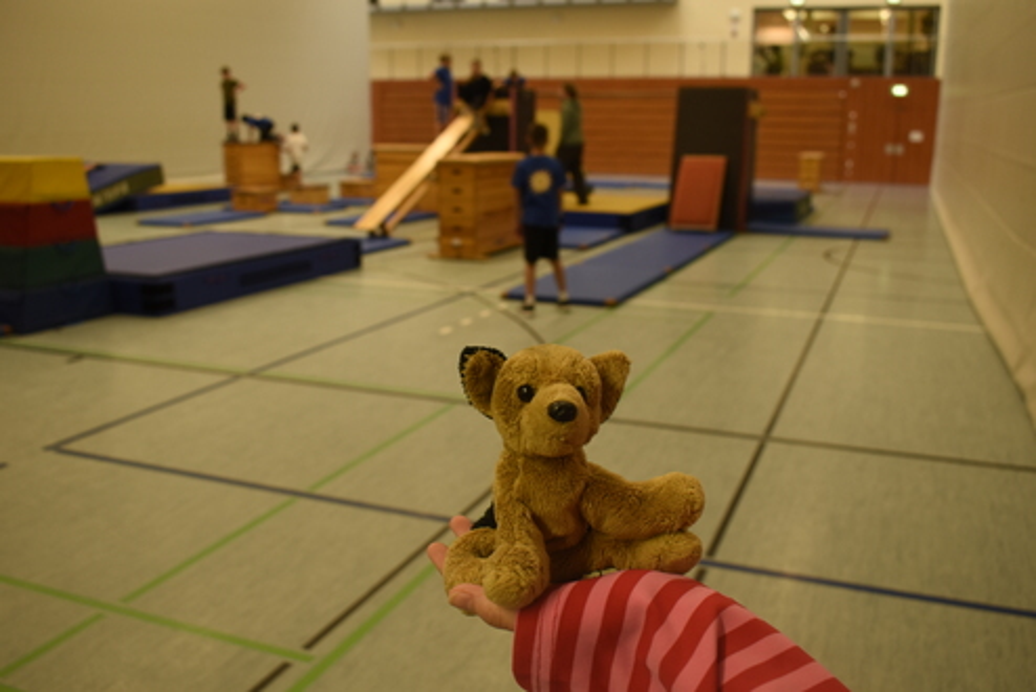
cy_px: 346
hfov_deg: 57.2
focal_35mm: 33
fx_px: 950
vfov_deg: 40.0
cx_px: 518
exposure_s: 1/40
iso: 400
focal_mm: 22
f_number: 5
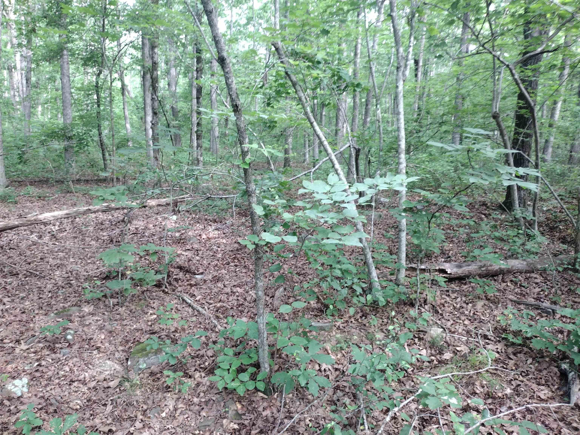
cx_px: 290
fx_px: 452
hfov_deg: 65.3
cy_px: 218
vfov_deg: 51.4
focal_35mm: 27
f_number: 1.7
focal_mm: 4.71
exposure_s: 1/40
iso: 281
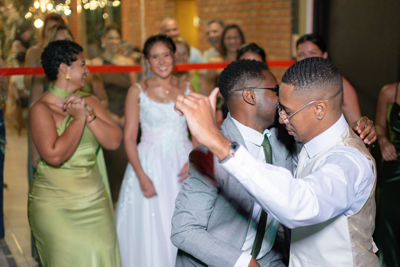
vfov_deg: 23.8
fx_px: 633
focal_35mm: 57
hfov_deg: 35.0
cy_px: 152
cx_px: 235
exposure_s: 1/400
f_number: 1.4
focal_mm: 35
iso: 2000
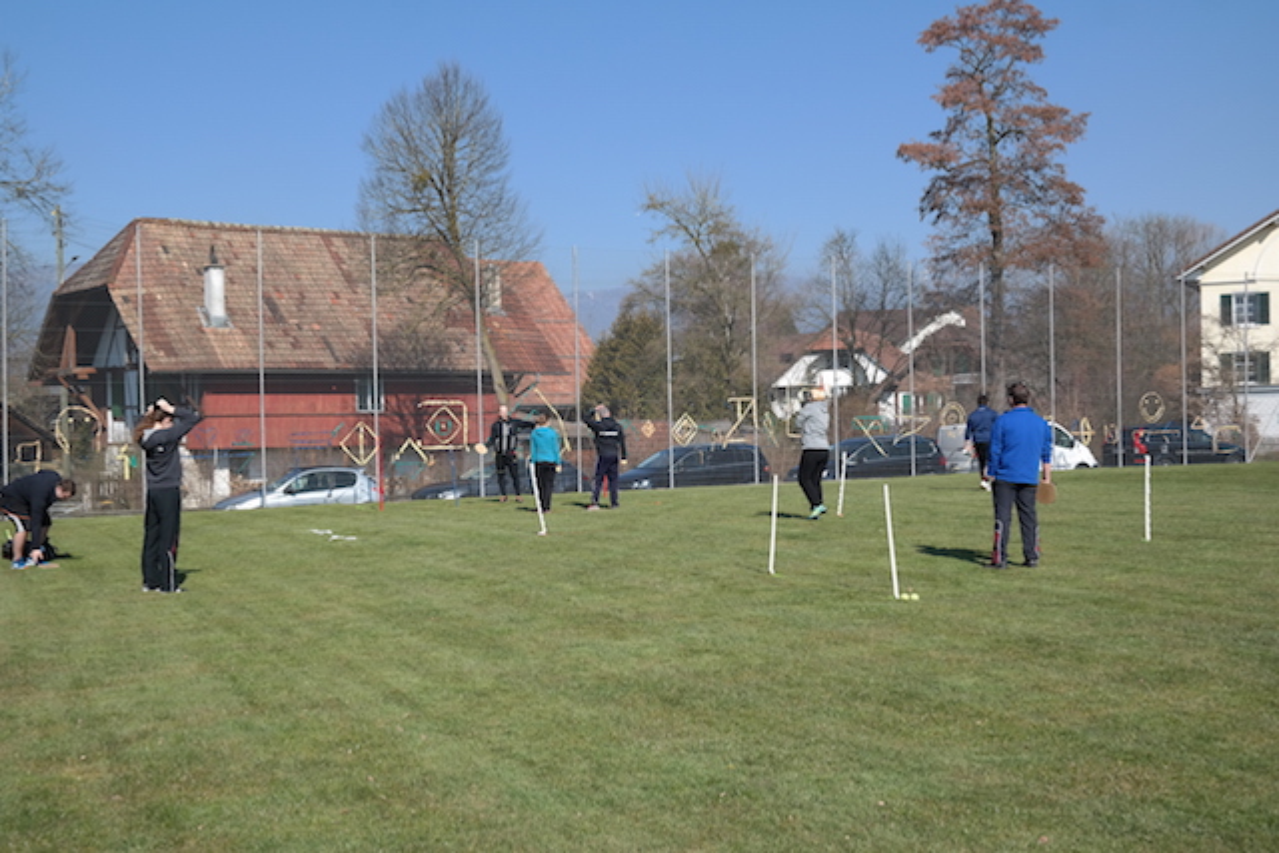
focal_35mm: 44
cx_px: 640
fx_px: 1563
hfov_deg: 44.5
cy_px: 426
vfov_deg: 30.5
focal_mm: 29
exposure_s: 1/320
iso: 100
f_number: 7.1
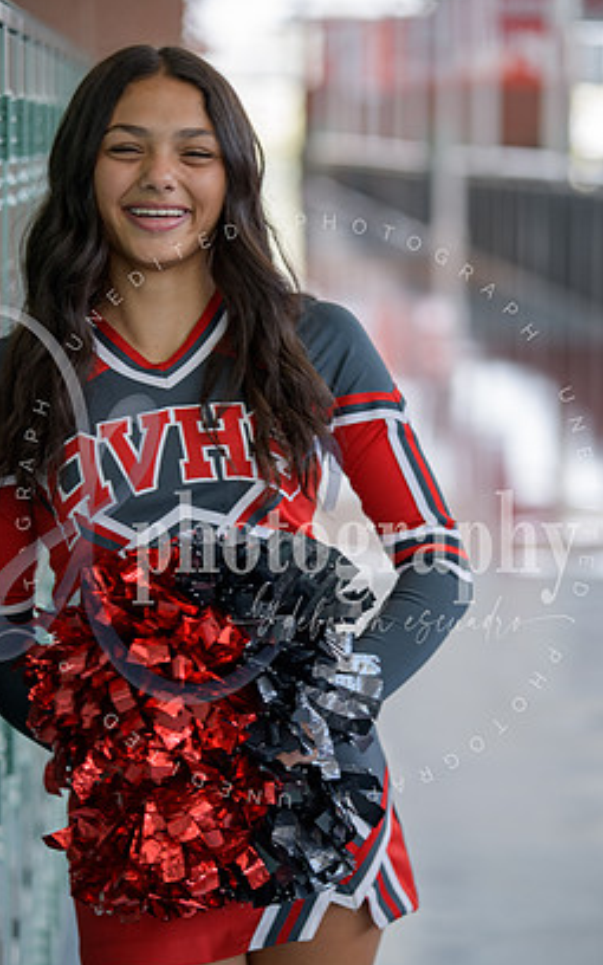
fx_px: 3103
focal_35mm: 118
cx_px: 267
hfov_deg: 11.1
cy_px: 504
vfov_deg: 17.7
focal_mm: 105
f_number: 2.8
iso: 250
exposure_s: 1/125
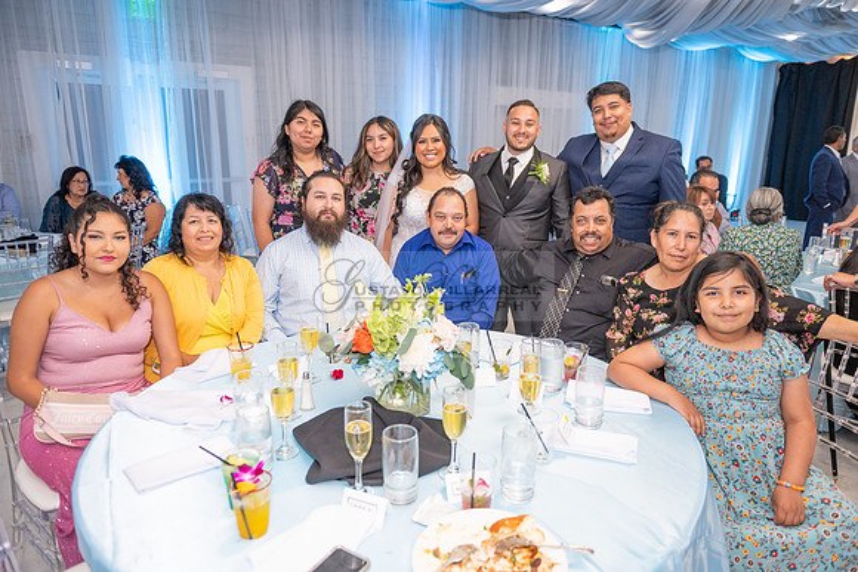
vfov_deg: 53.2
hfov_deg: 73.7
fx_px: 572
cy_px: 286
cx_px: 429
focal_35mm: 24
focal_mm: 24
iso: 1000
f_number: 3.2
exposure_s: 1/160
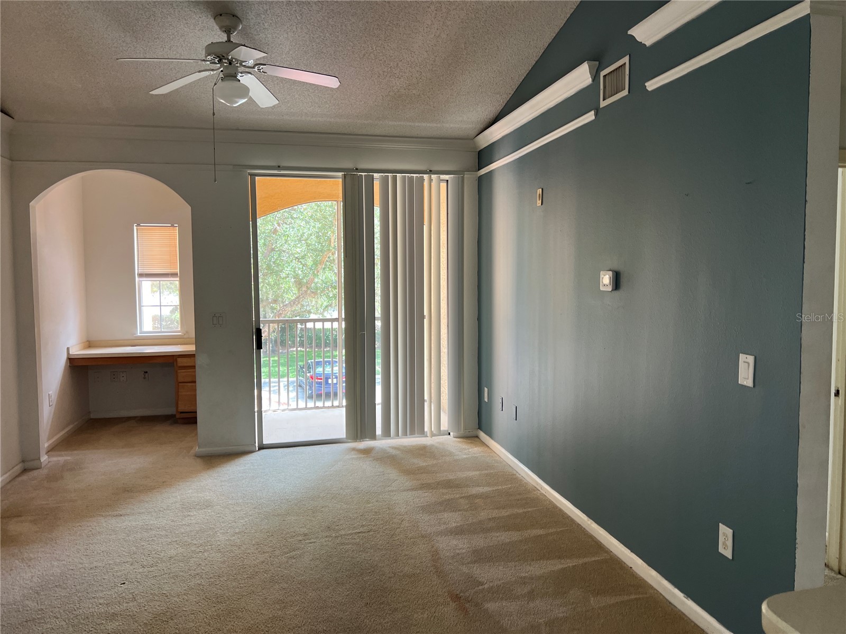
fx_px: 635
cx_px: 423
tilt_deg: -4.2
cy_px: 317
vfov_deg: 53.1
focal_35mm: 26
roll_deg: -0.4
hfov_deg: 67.3
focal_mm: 5.7
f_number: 1.5
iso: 100
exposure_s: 1/120
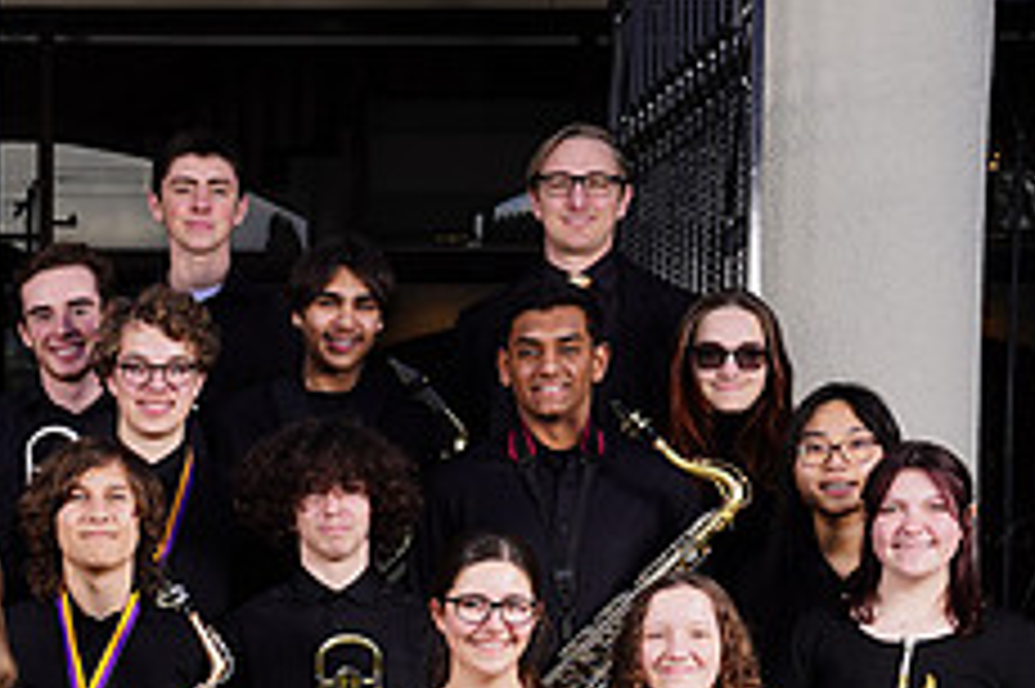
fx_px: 3189
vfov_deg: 12.1
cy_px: 794
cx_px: 0
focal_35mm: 111
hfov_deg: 18.0
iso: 100
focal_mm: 44
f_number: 6.3
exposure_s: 1/200
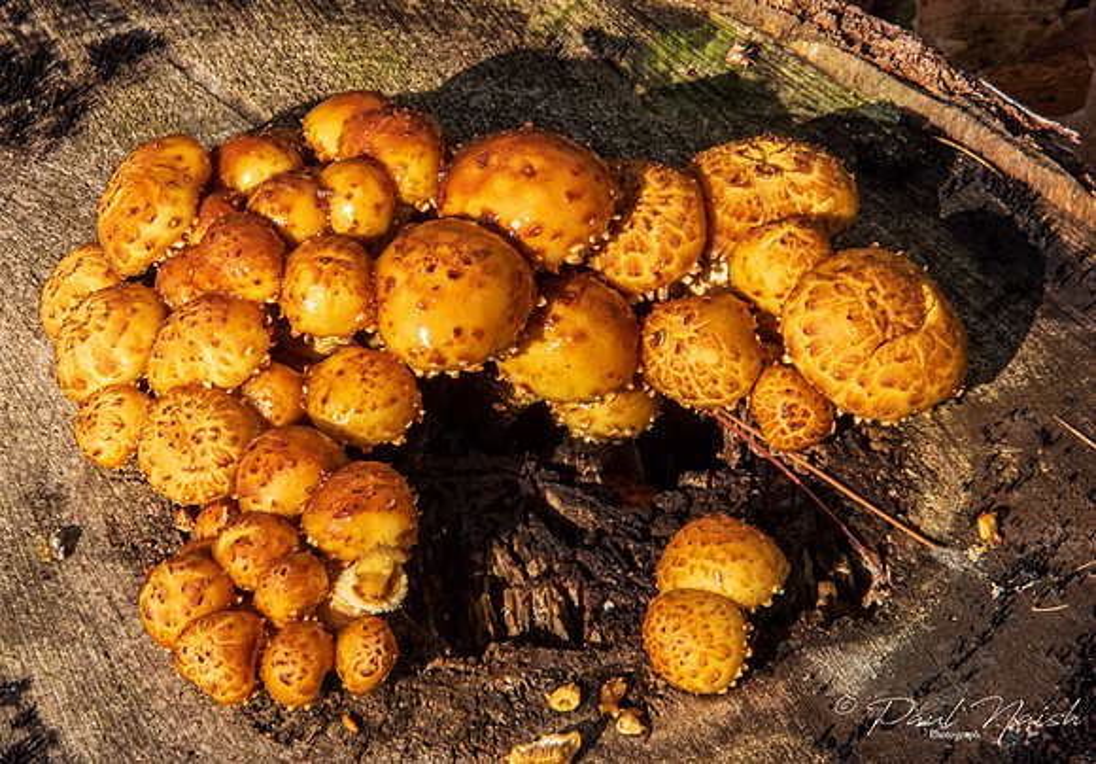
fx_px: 10634
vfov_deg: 4.1
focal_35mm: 345
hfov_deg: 5.9
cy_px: 338
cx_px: 458
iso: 2500
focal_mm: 300
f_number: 36
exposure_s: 1/125
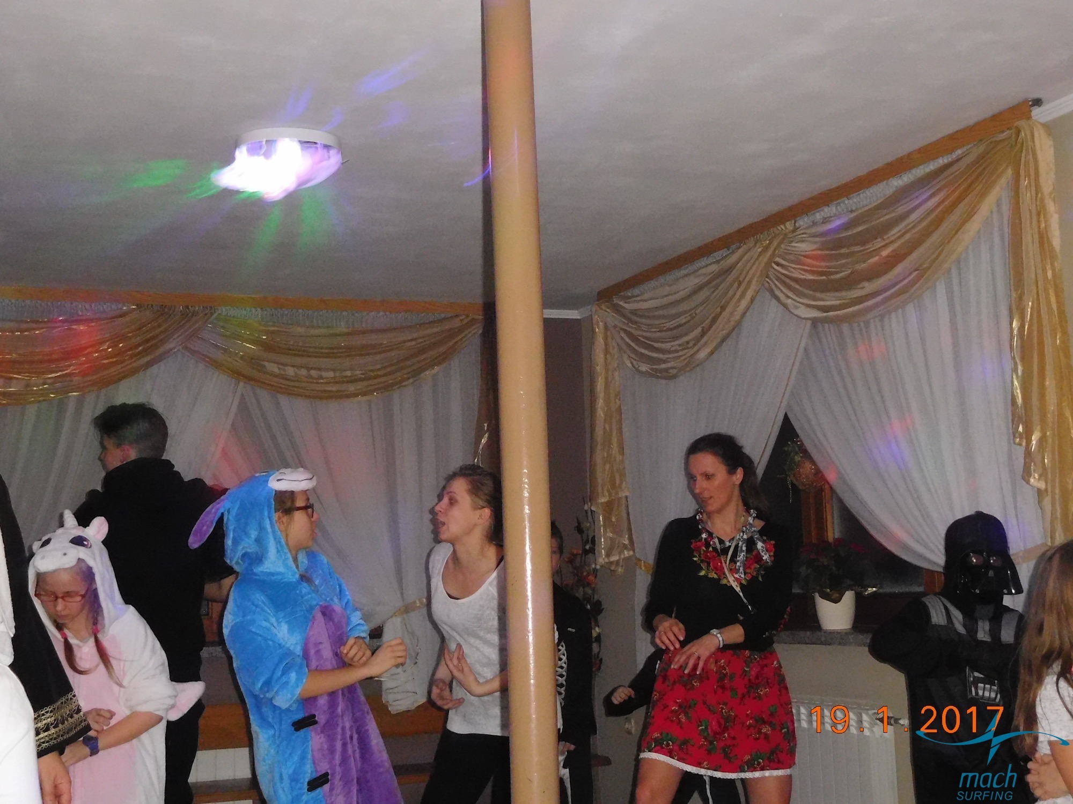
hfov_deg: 38.2
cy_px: 402
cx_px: 536
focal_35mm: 50
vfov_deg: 29.1
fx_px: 1550
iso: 1600
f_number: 4.1
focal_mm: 8.9
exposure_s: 1/30
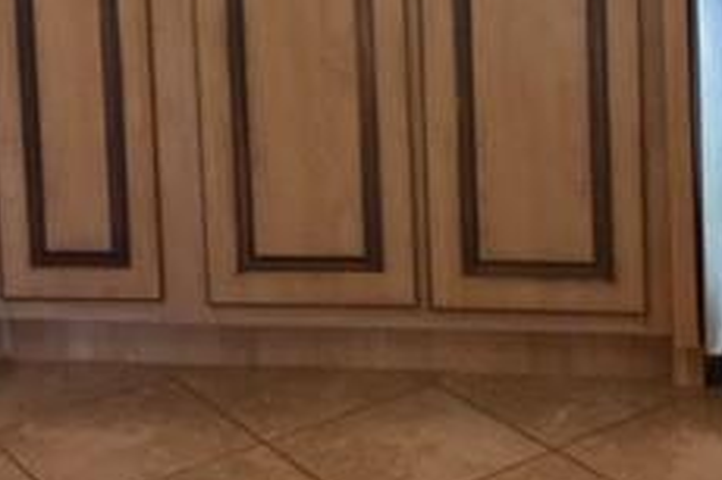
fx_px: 1683
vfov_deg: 15.2
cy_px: -204
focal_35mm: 84
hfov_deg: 24.1
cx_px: 496
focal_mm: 4.15
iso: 100
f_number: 2.2
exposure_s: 1/30
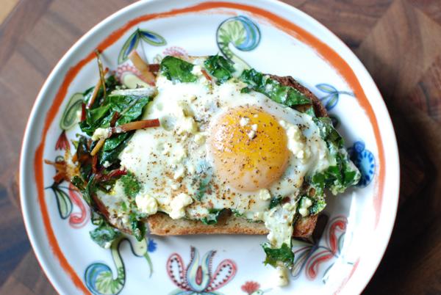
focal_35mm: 75
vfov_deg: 18.2
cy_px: 148
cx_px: 220
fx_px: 920
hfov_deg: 27.0
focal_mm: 50
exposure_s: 1/200
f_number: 2.5
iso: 800
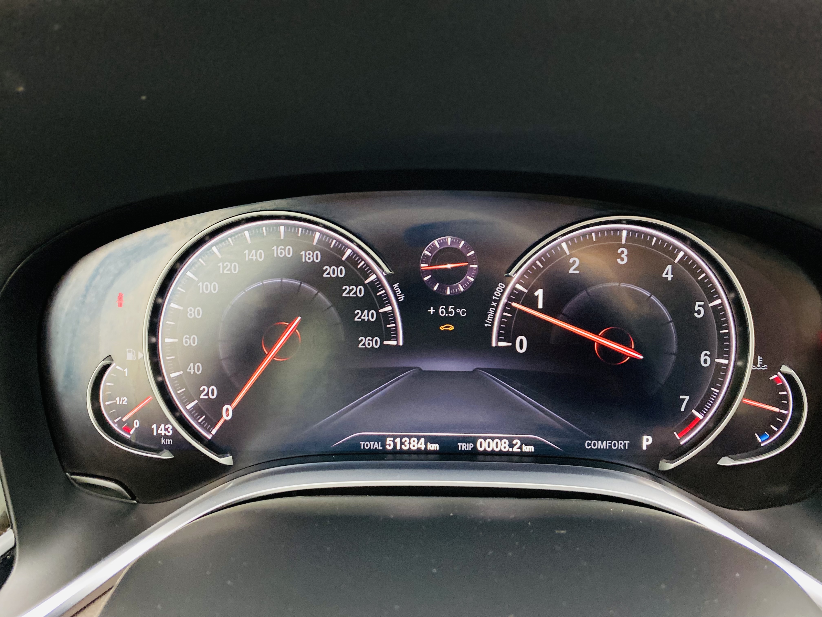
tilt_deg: -22.0
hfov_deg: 67.3
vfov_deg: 53.1
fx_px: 617
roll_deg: -0.5
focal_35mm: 26
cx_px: 411
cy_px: 308
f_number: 1.8
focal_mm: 4.25
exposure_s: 1/25
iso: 500
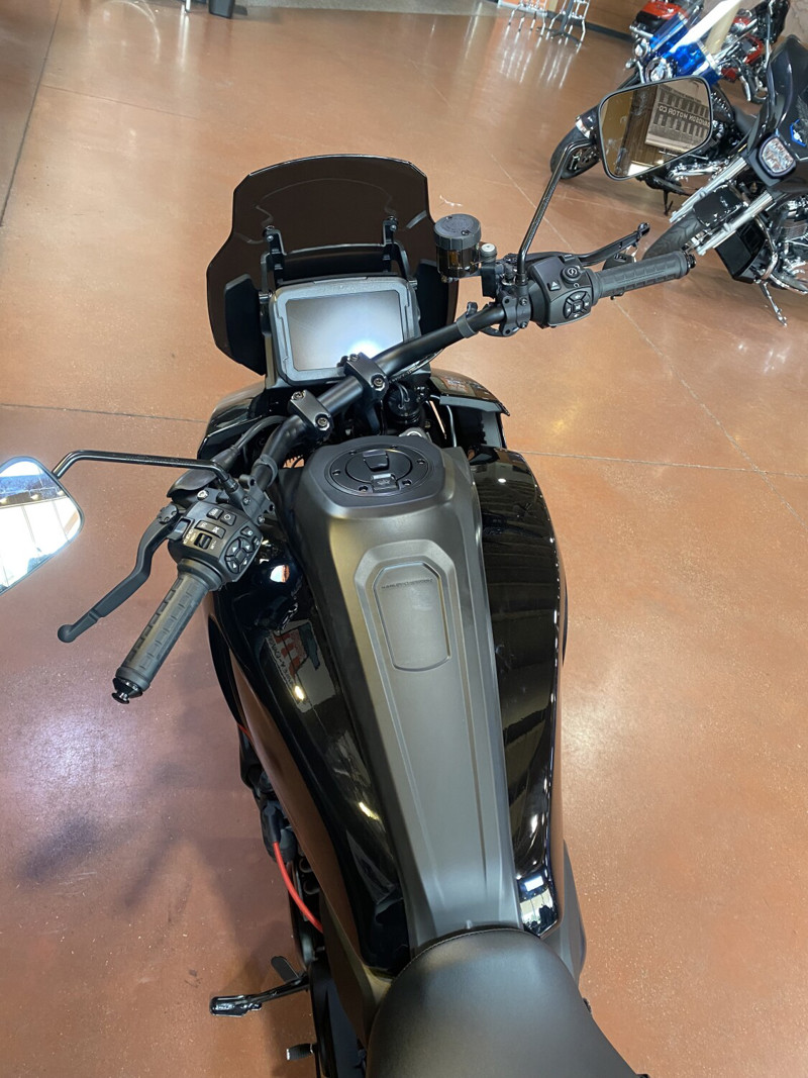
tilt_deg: -38.7
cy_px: 539
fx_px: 809
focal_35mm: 26
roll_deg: -18.8
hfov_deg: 53.1
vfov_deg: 67.3
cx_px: 404
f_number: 1.8
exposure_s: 1/60
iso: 200
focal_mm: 4.25
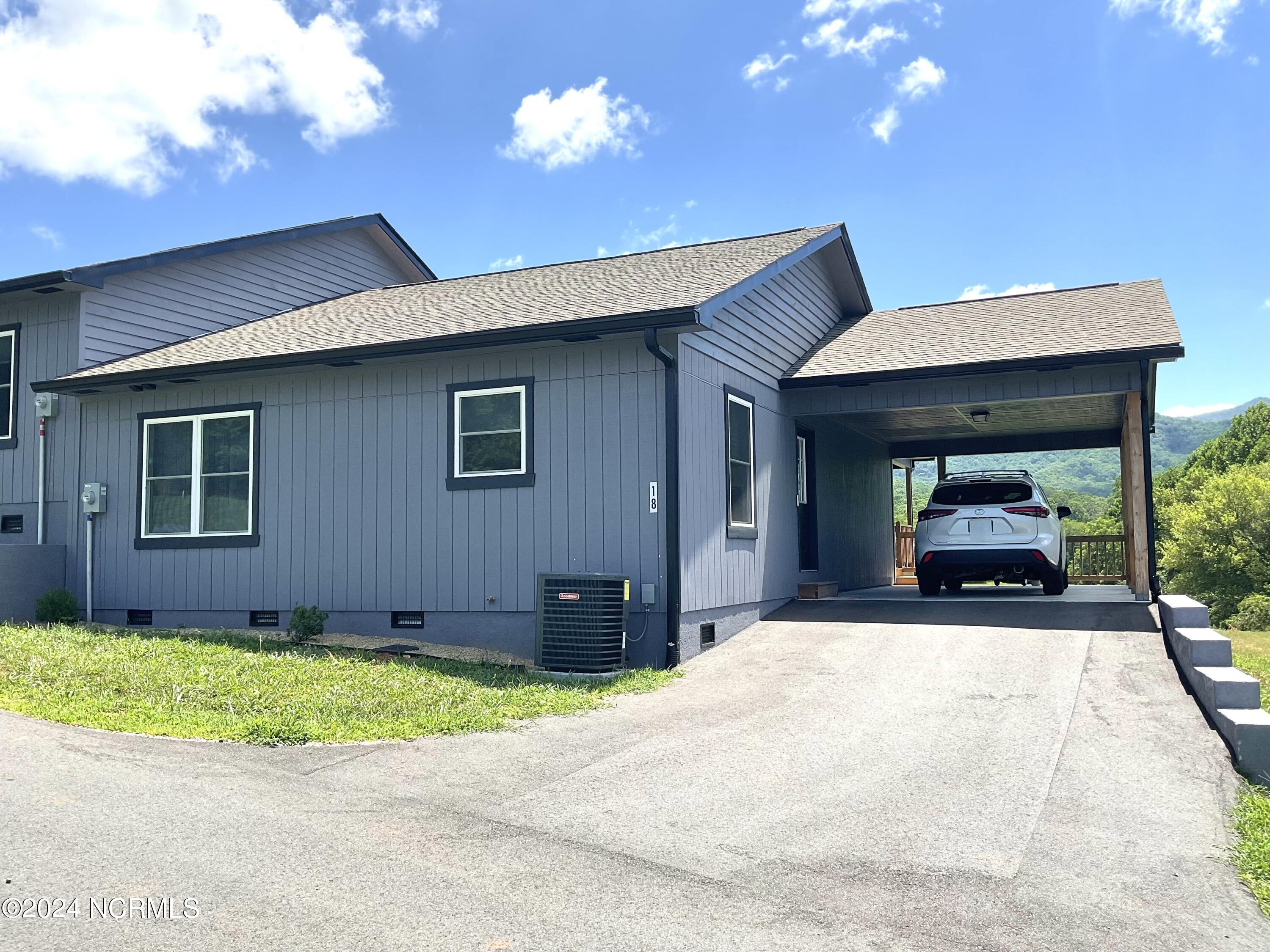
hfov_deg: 61.7
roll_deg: +0.2
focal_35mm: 29
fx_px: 1064
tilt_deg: +4.3
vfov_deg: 48.2
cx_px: 635
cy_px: 476
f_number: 1.8
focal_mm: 3
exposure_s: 1/1311
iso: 16
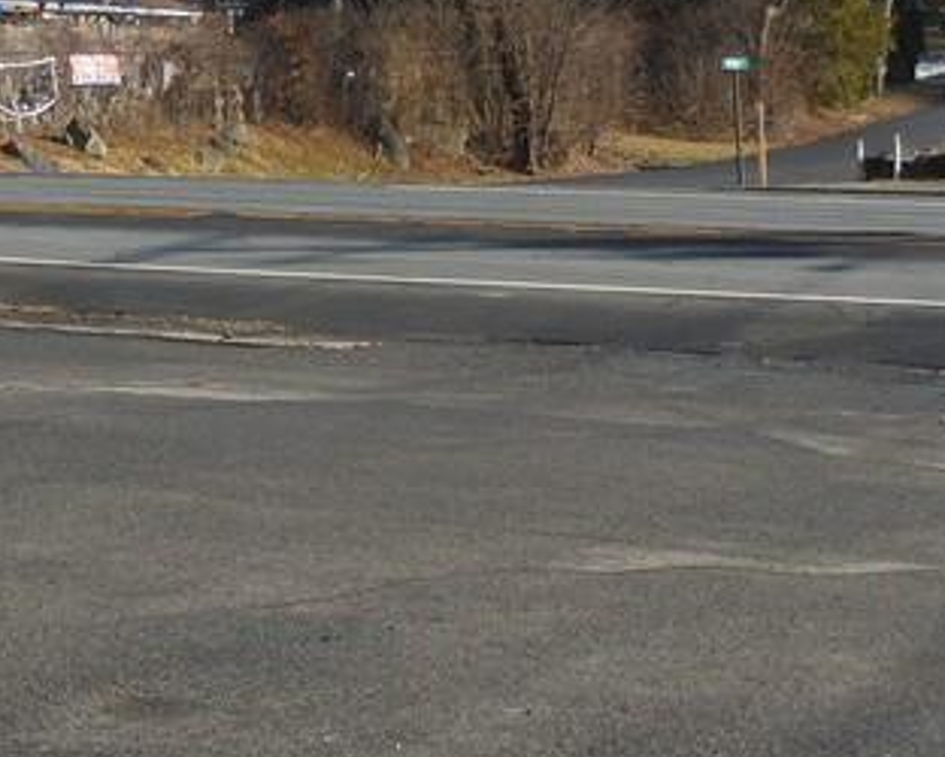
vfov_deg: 19.2
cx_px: 430
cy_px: 415
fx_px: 2239
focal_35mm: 80
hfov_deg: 23.8
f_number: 3.3
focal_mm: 4.5
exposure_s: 1/1250
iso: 125
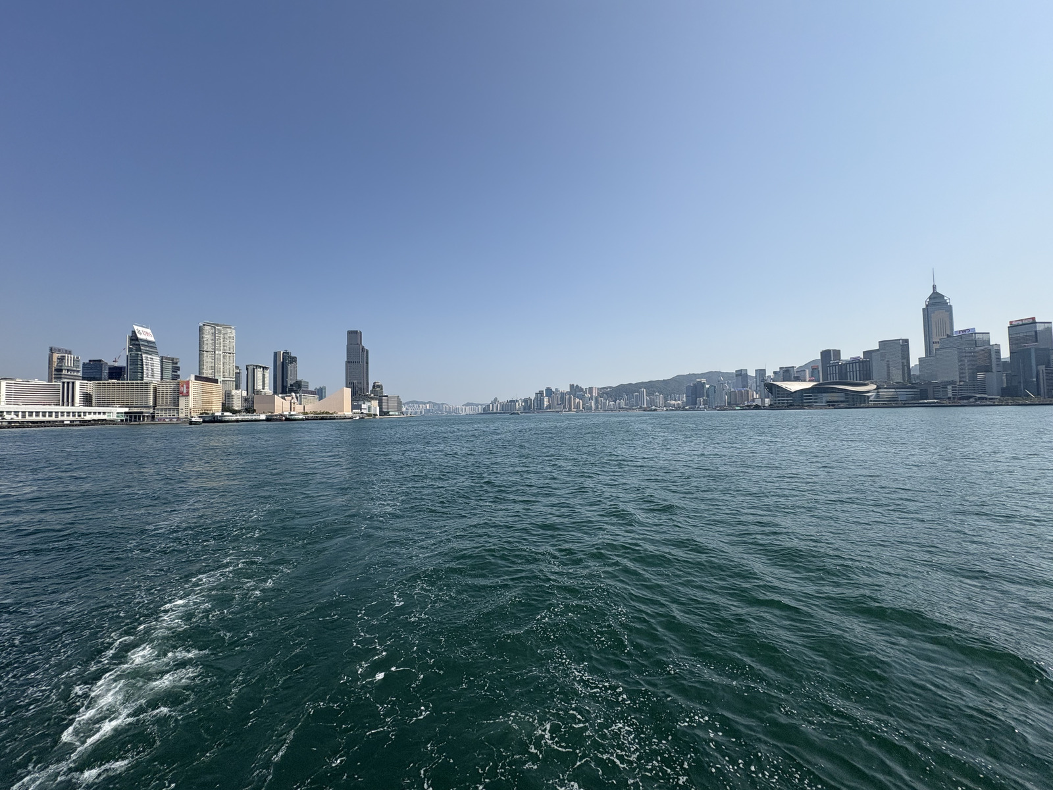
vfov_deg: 85.7
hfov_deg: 102.1
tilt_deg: +3.5
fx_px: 426
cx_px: 526
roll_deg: +0.8
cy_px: 395
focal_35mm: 14
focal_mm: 2.22
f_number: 2.2
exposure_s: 1/2874
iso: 50
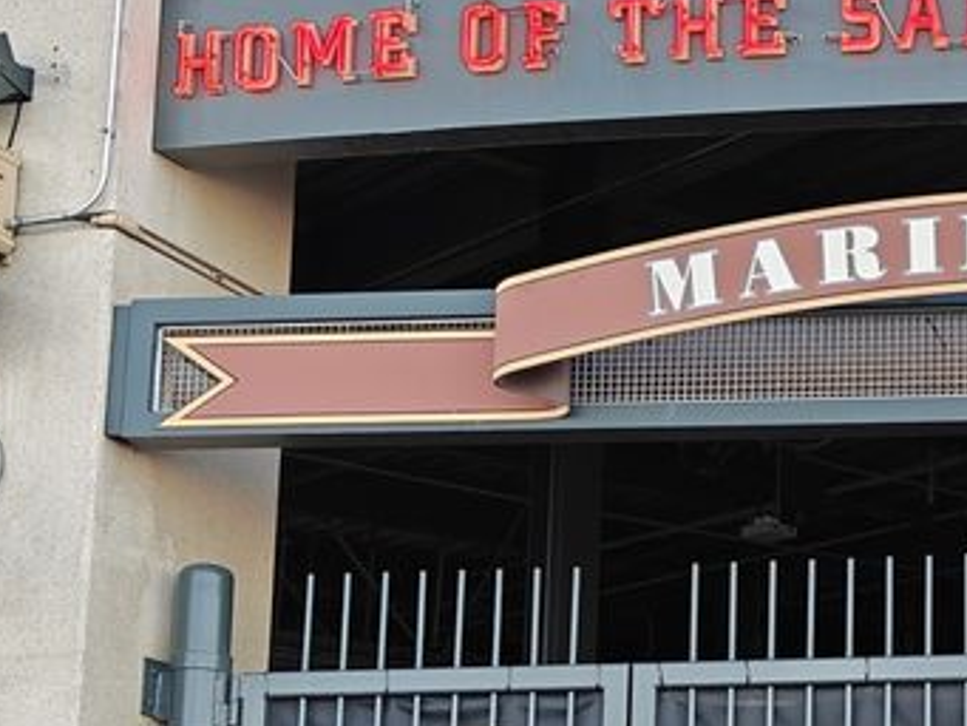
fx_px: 2515
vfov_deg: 16.3
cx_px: 1069
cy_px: 579
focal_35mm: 90
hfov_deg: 20.7
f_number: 1.8
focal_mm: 5.59
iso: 200
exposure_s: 1/120
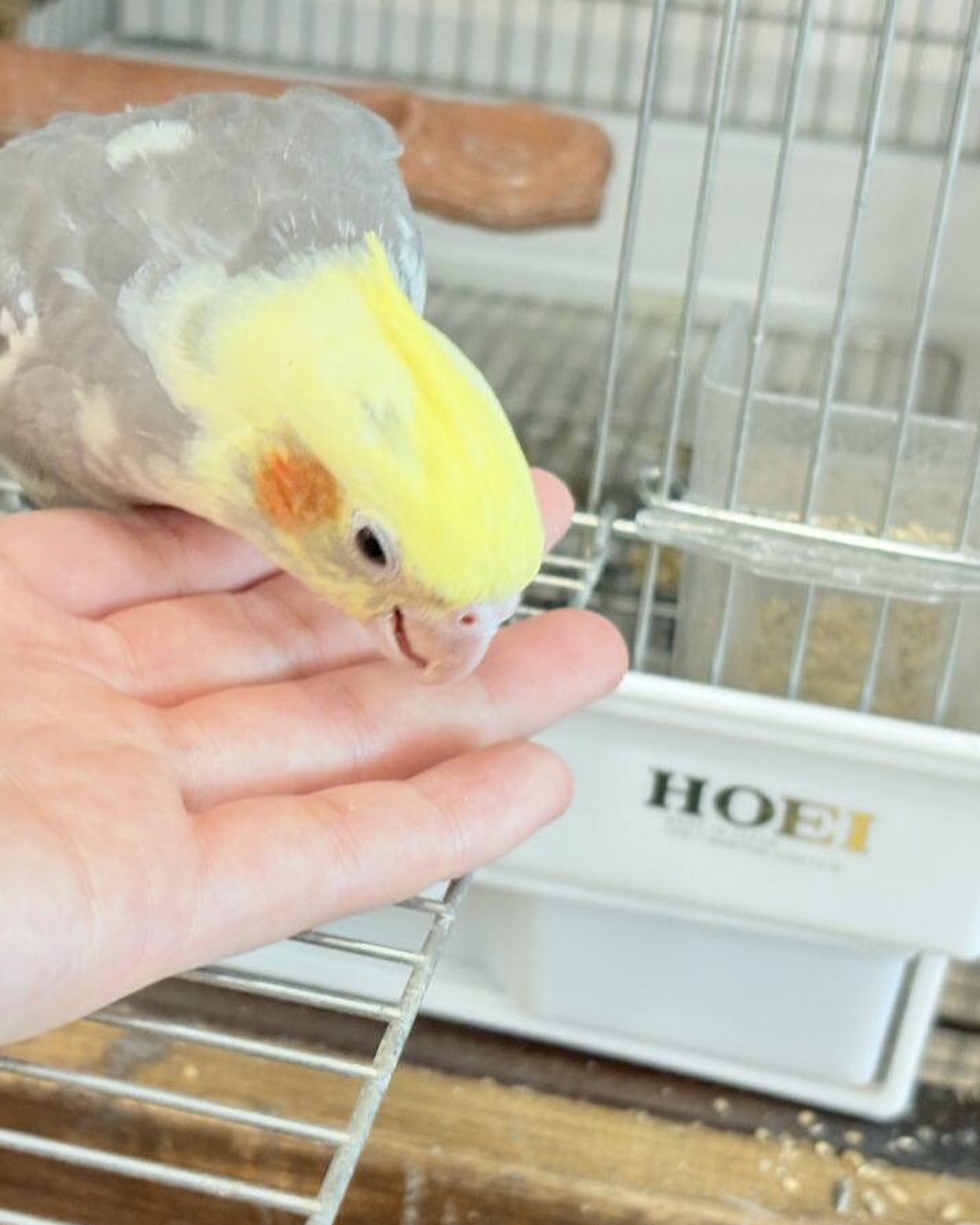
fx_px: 2465
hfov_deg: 22.4
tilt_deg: -24.6
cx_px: 362
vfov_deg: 27.9
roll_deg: -4.4
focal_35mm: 68
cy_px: 614
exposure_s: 1/50
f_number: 1.6
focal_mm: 5.96
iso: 50
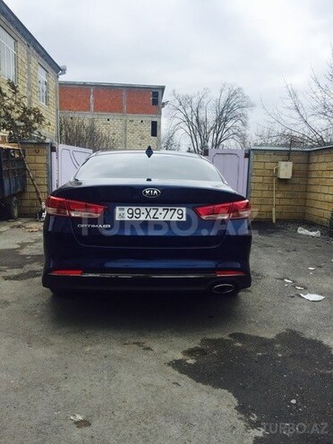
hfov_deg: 48.2
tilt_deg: -5.1
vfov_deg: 61.7
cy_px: 222
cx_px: 166
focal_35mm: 29
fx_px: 372
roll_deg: -1.8
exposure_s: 1/898
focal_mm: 4.15
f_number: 2.2
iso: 32
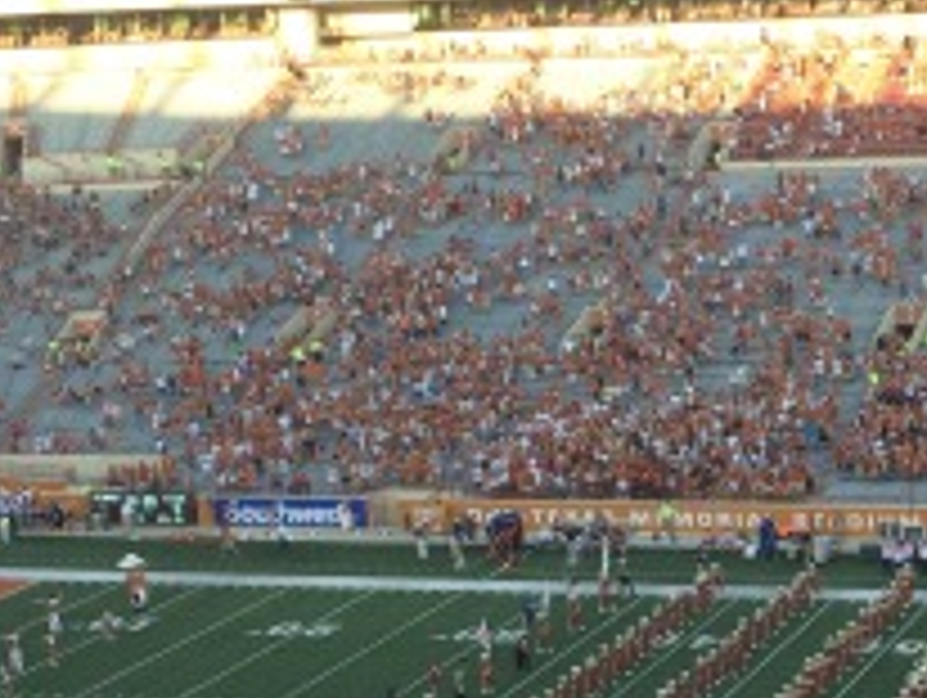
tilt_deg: -17.8
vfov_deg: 16.2
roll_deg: +3.2
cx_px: 914
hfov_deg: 21.1
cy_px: 626
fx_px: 2413
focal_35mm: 90
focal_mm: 4.15
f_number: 2.2
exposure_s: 1/323
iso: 32
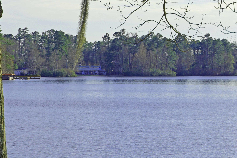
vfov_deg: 7.0
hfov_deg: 10.4
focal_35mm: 197
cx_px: 158
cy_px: 81
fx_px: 1297
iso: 100
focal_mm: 78
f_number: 8
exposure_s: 1/250
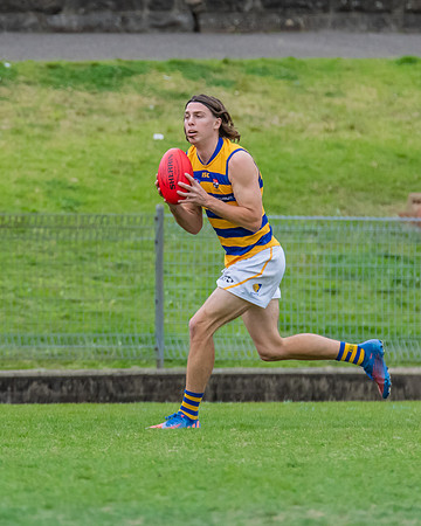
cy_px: 155
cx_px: 32
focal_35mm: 1064
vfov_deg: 1.8
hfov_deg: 1.5
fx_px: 16567
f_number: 6
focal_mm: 450
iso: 1800
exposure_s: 1/1600
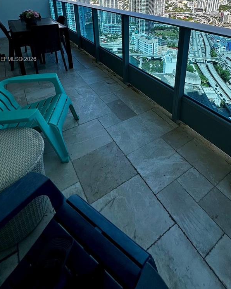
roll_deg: +1.5
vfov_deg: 68.2
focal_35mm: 22
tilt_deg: -20.5
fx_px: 188
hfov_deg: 62.5
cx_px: 139
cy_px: 60
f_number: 2.2
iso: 50
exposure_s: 1/1416
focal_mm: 2.22
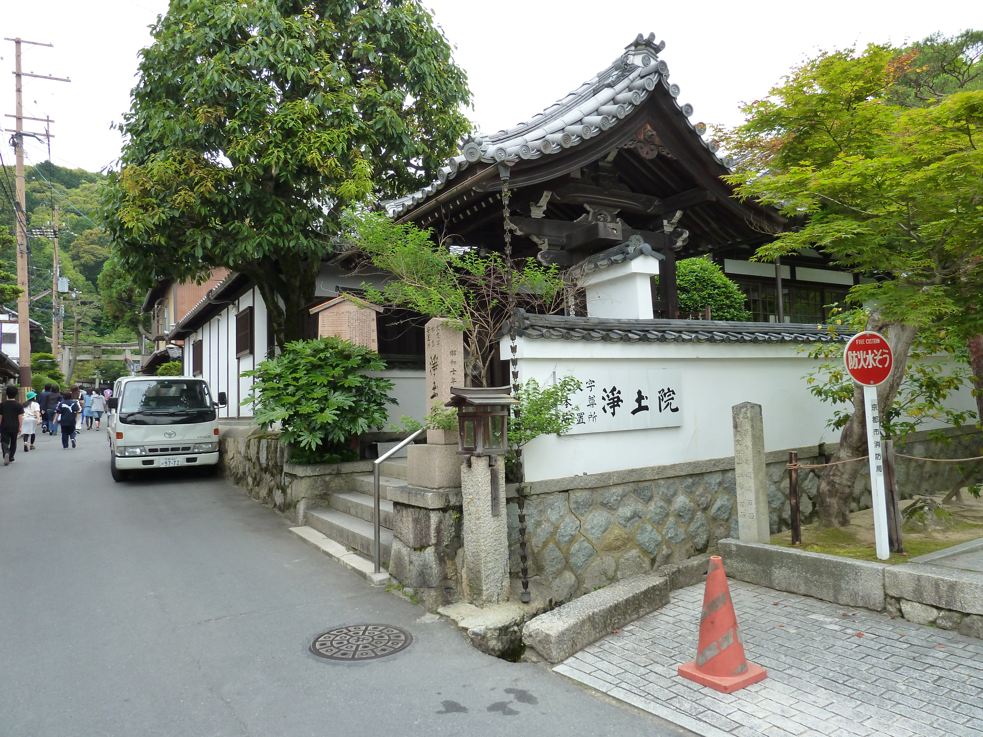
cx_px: 492
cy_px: 368
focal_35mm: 25
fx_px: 710
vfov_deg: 54.9
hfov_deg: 69.4
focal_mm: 4.1
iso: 125
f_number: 3.5
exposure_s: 1/100
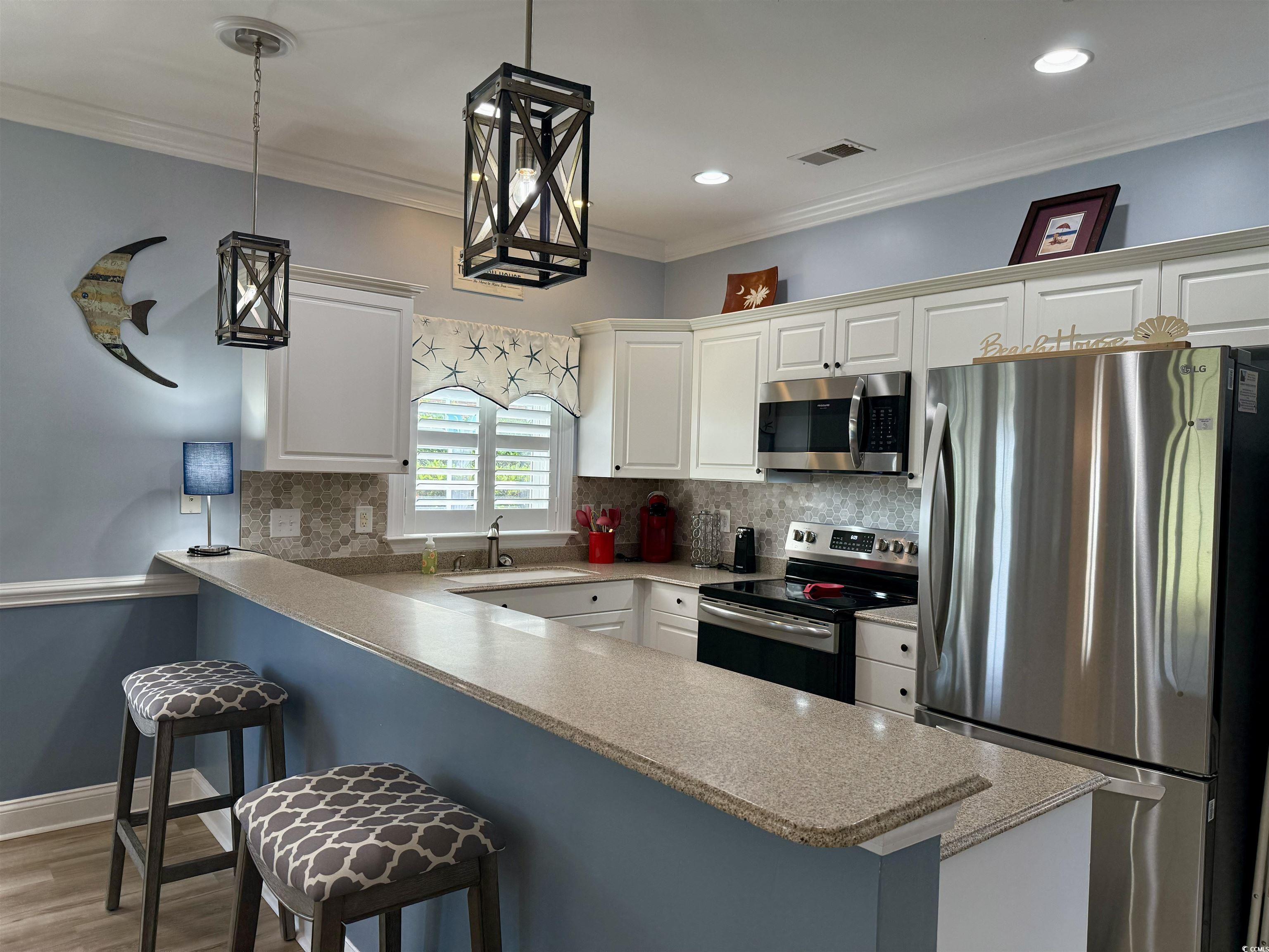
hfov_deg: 71.6
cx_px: 634
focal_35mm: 24
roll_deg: -1.8
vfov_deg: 56.8
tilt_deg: -0.6
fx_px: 880
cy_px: 476
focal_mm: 6.76
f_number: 1.78
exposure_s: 1/222
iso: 200
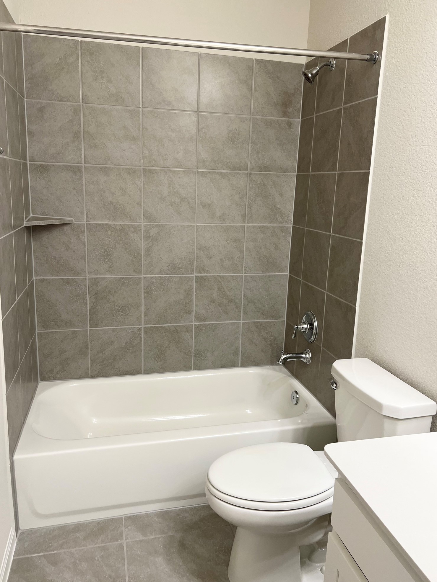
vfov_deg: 65.3
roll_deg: -1.0
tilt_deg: -11.1
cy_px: 281
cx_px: 222
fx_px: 454
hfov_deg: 51.4
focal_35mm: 27
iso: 80
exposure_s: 1/120
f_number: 1.5
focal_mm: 5.7
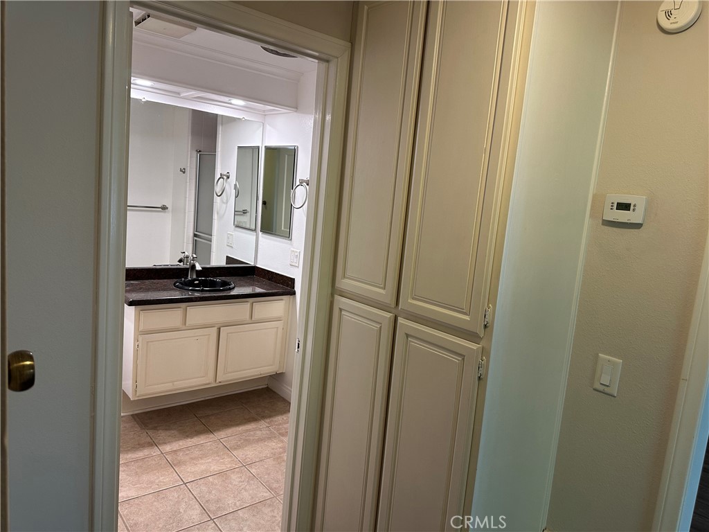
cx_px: 354
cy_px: 266
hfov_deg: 71.6
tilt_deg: -7.3
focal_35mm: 24
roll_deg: -4.9
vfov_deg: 56.8
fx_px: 492
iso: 125
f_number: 1.78
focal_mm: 6.86
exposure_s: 1/60
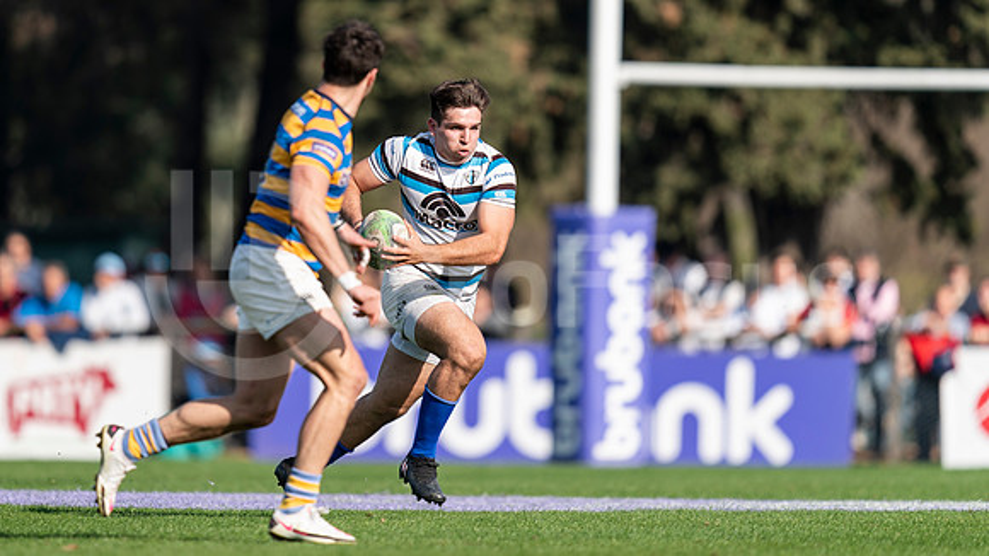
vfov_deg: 2.1
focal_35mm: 579
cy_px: 203
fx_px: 15185
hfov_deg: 3.7
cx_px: 348
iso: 100
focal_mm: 400
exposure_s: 1/1250
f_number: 2.8
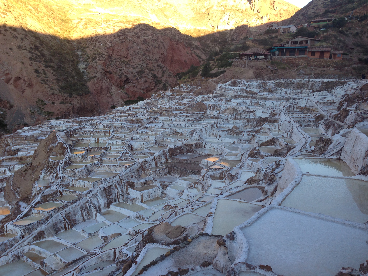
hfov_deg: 55.4
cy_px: 138
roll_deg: -1.1
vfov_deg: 42.9
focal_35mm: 33
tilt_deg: -10.5
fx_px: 351
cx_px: 184
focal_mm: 4.12
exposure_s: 1/182
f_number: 2.4
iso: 50
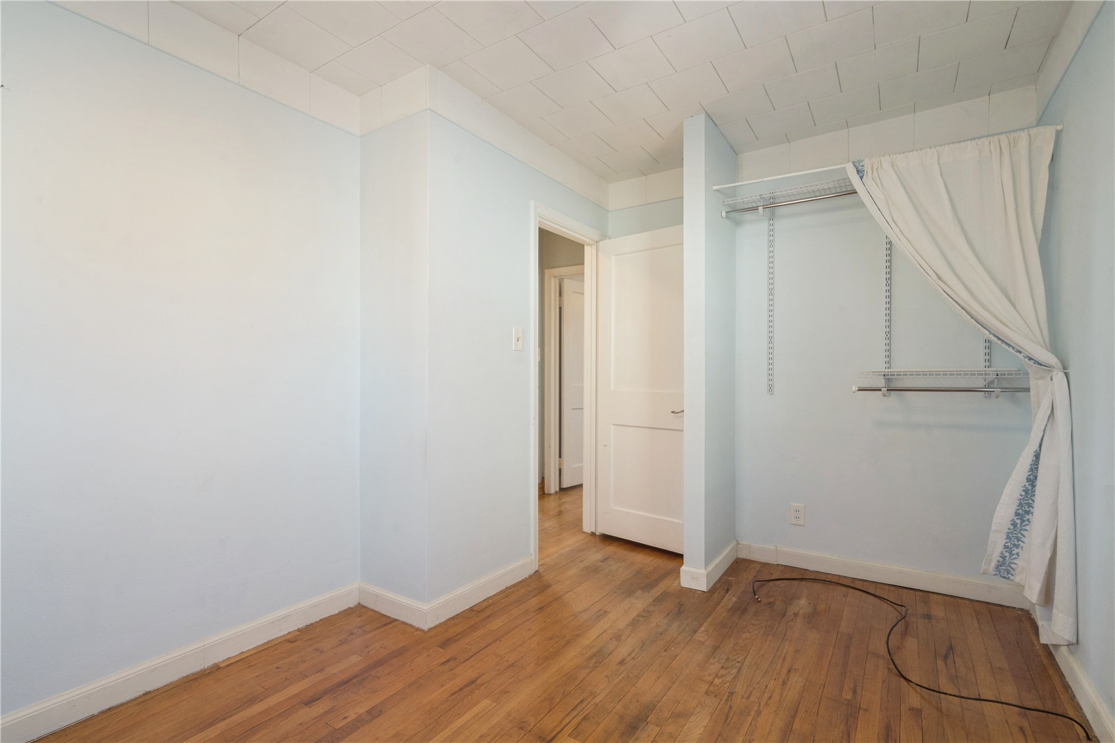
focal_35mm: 16
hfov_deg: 96.7
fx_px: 495
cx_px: 558
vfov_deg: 73.7
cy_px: 372
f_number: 10
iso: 400
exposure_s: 1/6
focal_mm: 16
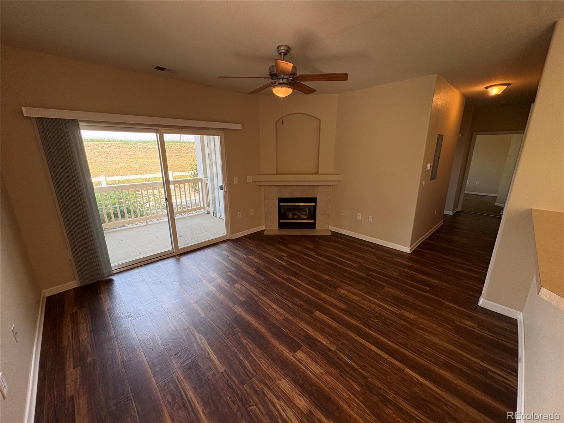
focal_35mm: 14
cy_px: 212
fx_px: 228
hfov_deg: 102.1
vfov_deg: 85.7
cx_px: 282
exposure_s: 1/120
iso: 160
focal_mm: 2.22
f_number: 2.2
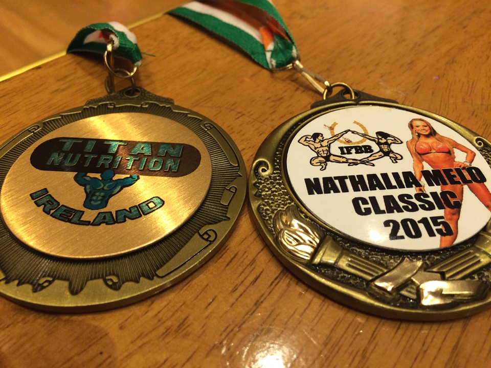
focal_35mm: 29
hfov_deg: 61.7
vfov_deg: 48.2
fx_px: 411
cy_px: 184
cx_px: 246
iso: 160
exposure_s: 1/33
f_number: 2.2
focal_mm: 4.15
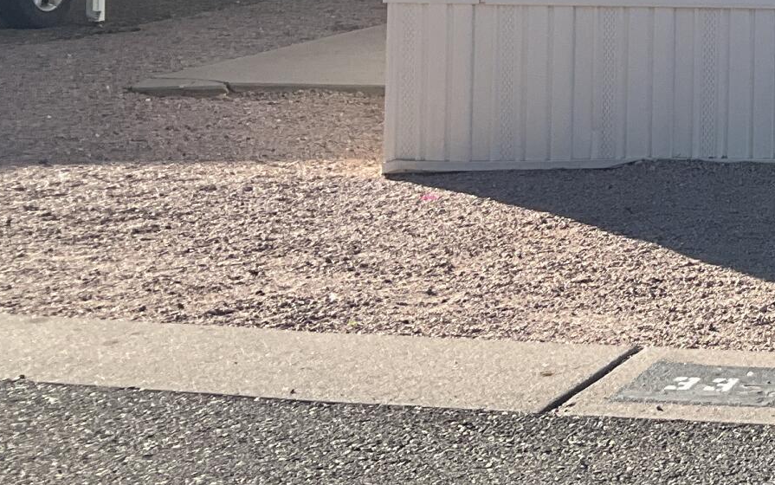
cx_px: 1147
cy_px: -187
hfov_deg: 18.1
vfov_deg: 12.2
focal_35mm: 103
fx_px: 2176
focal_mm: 3
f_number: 1.8
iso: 25
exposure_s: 1/1626
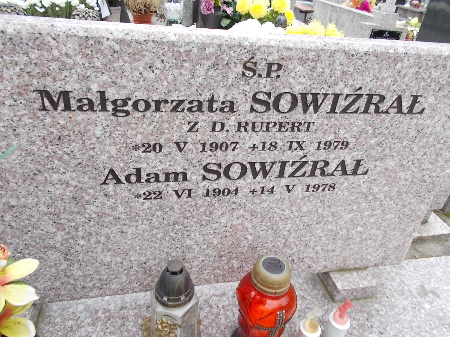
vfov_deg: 53.1
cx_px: 225
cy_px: 168
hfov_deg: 67.3
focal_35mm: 26
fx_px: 338
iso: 80
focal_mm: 4.6
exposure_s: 1/40
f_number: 3.2
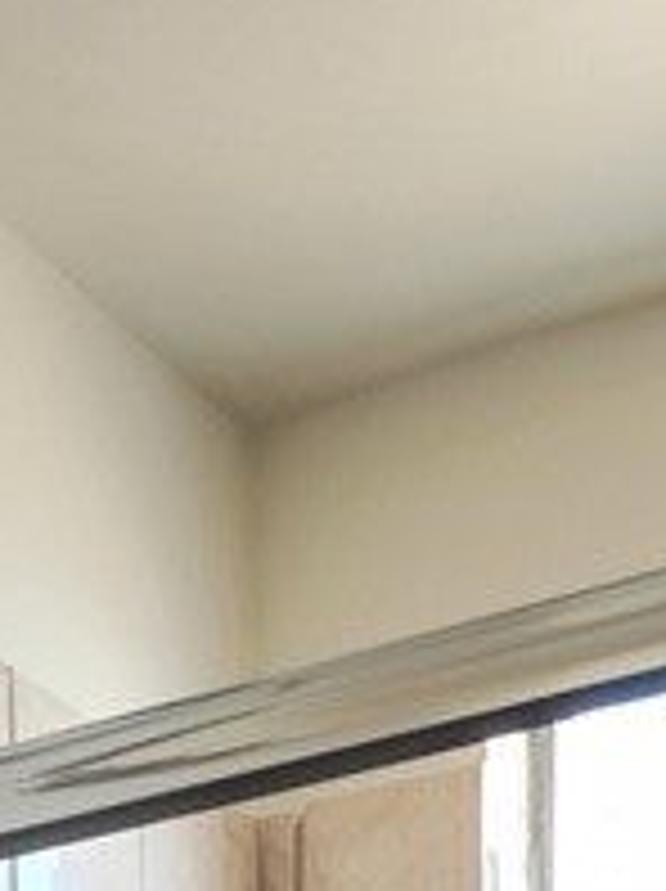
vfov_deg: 13.1
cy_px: 2056
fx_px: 3059
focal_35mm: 119
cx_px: 54
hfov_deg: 12.3
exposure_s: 1/120
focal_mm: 6.4
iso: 500
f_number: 1.8
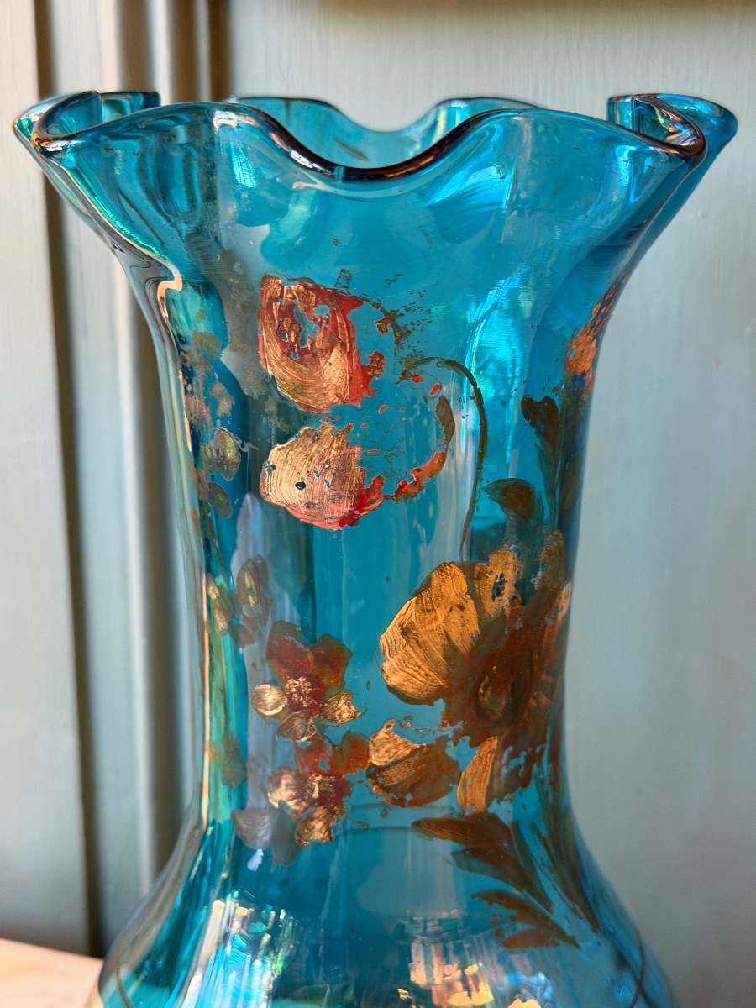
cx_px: 378
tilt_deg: -16.5
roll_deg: +0.0
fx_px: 1398
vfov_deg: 39.7
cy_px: 504
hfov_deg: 30.3
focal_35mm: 48
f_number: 1.78
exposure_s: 1/46
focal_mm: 6.76
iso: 250
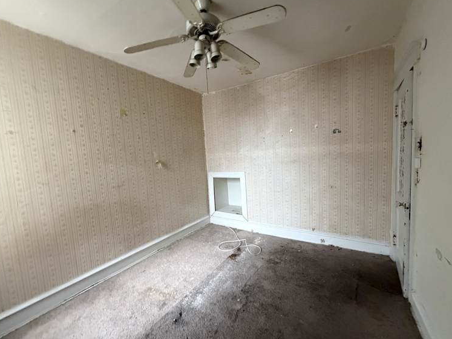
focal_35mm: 15
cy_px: 173
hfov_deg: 98.2
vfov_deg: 81.7
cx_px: 224
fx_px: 196
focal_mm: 2.22
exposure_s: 1/60
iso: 800
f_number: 2.2
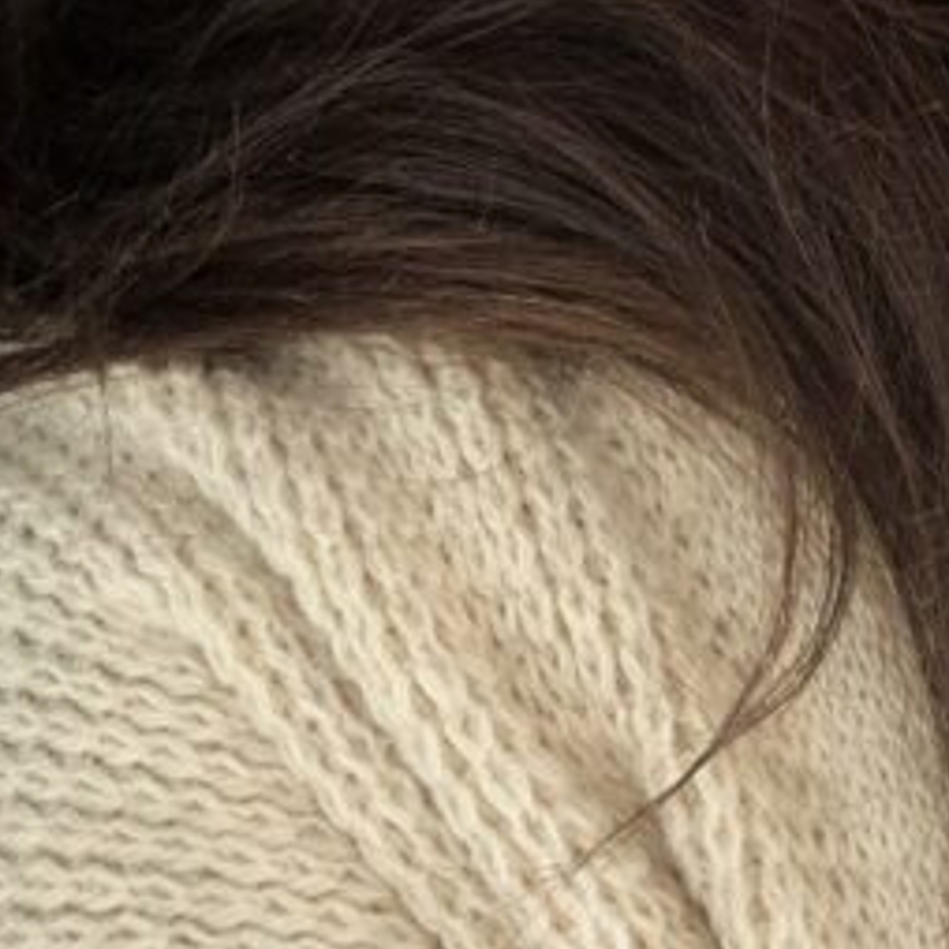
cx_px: 975
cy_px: -542
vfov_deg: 17.3
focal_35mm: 89
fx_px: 2760
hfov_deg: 18.9
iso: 400
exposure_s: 1/50
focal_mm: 3.3
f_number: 2.2
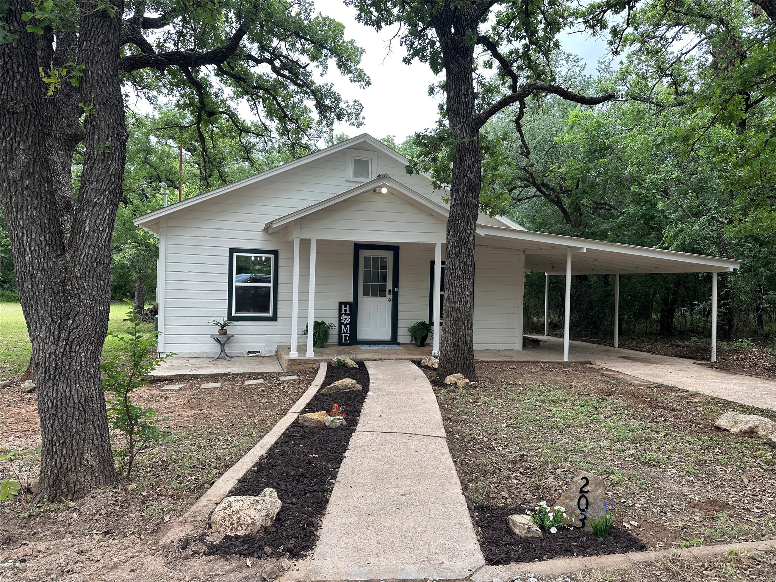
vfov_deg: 56.8
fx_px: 538
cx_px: 388
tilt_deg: -1.8
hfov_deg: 71.6
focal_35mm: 24
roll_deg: -1.3
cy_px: 291
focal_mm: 6.86
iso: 80
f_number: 1.78
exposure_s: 1/421
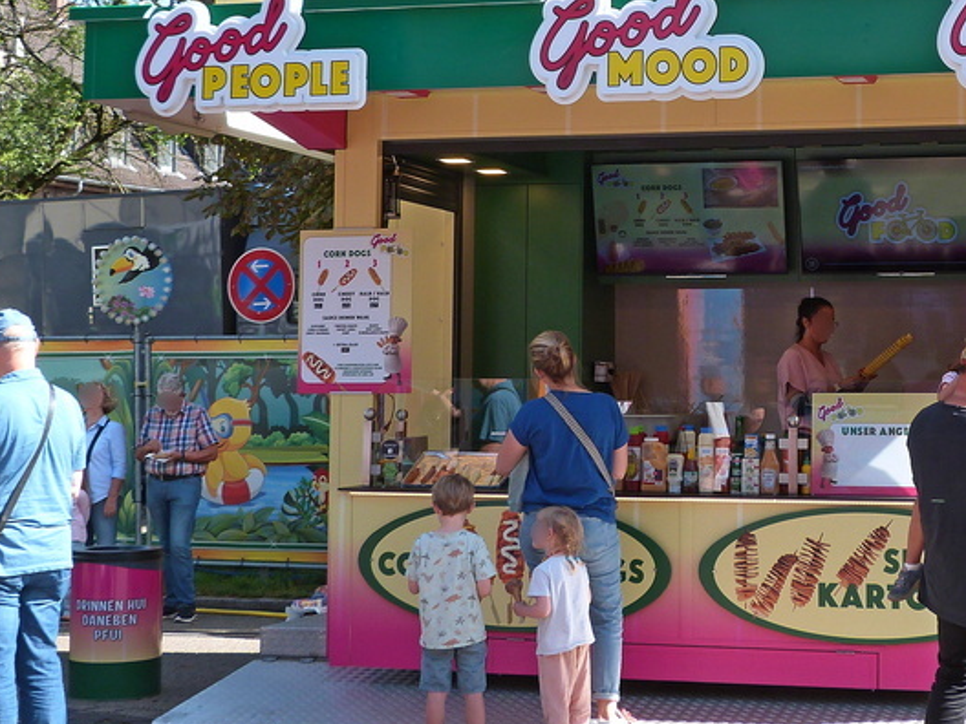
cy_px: 190
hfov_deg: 26.6
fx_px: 2009
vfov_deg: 20.3
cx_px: 741
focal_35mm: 72
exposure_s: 1/250
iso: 100
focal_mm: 6.7
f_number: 4
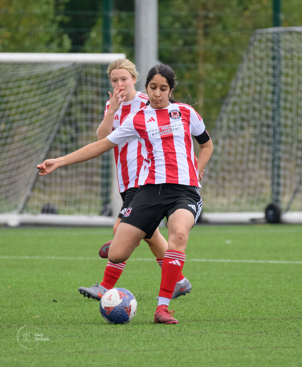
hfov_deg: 2.1
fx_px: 8209
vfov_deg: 2.6
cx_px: 162
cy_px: 149
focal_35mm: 748
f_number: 5.6
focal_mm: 400
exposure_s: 1/1250
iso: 2800
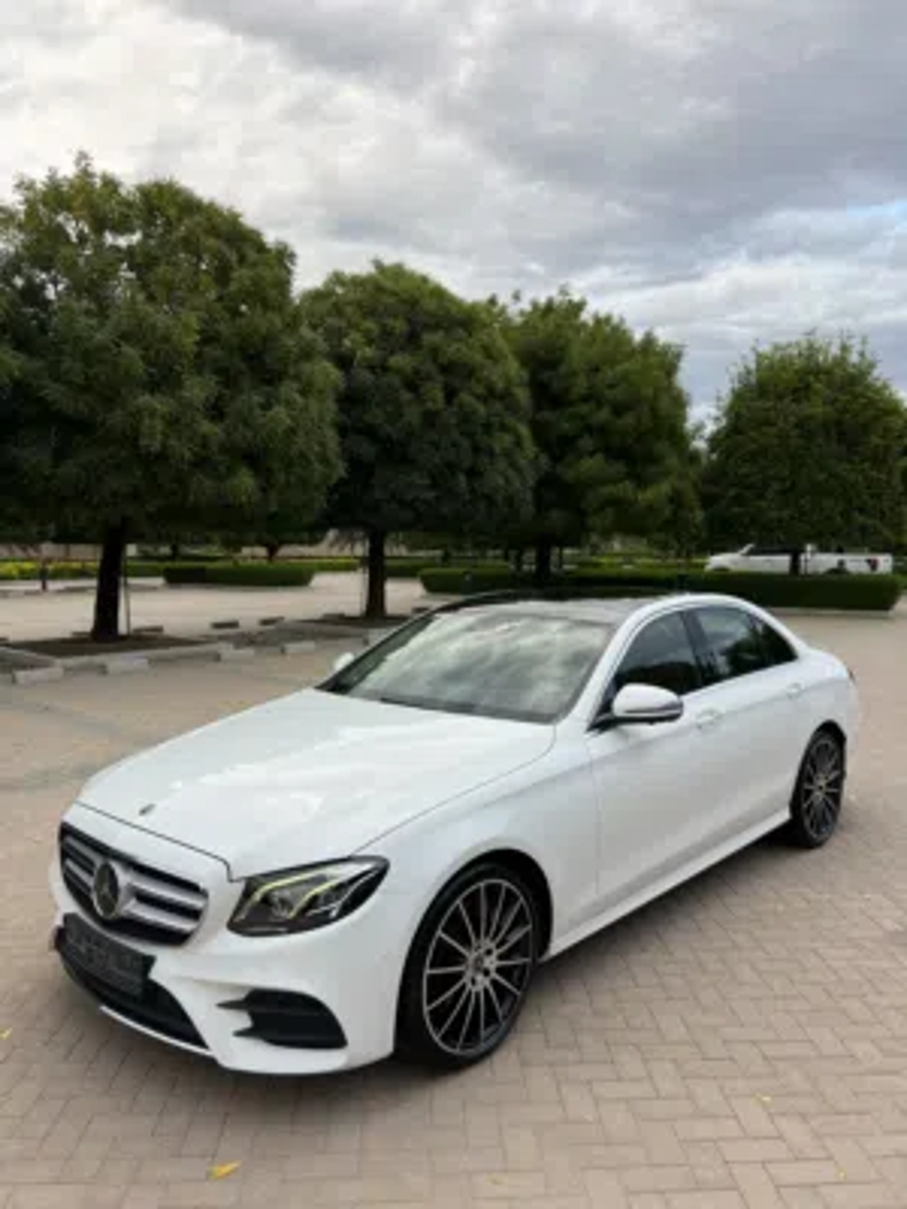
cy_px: 604
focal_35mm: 26
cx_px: 454
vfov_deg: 67.3
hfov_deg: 53.1
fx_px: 908
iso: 40
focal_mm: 5.7
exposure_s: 1/290
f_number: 1.5
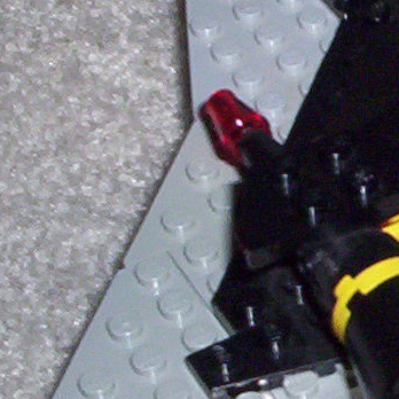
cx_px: 792
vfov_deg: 11.1
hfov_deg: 10.2
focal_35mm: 158
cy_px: 211
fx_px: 2060
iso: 140
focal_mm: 4.99
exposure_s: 1/60
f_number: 4.5
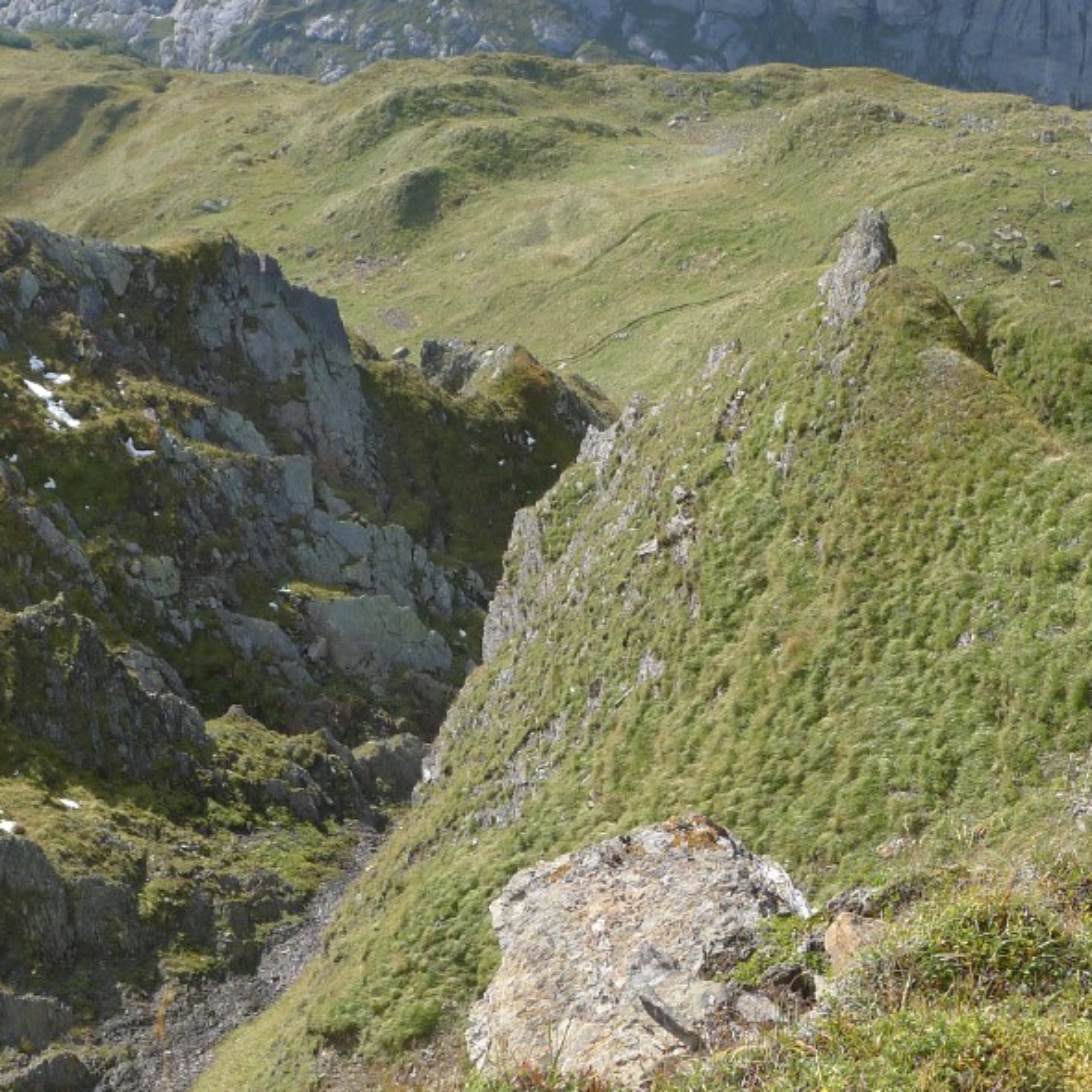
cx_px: 819
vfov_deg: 26.9
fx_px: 2284
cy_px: 630
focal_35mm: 64
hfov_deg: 26.5
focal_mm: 7.9
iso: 80
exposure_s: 1/400
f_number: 3.5
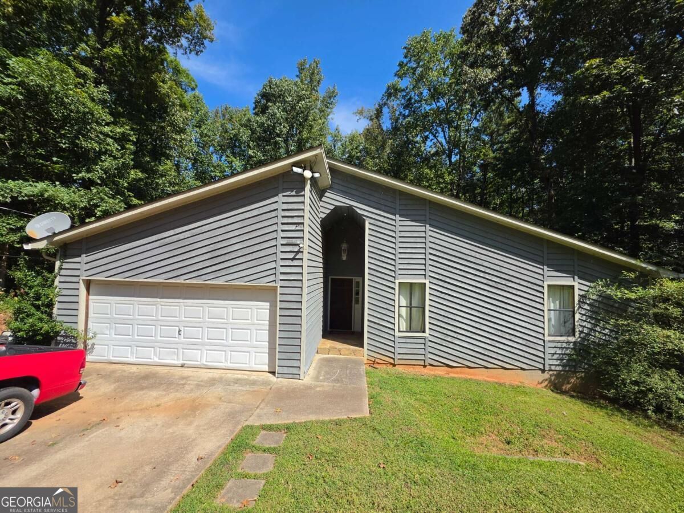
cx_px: 342
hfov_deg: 106.2
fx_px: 257
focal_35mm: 13
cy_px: 256
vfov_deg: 89.9
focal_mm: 2.2
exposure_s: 1/1525
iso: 32
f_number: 1.9
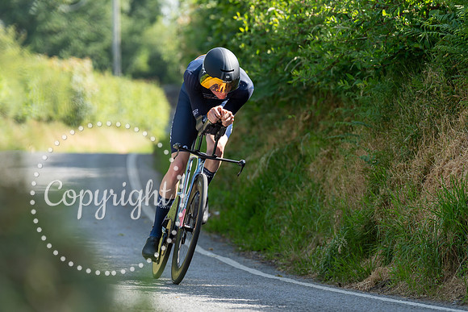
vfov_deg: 4.3
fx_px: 4138
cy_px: 162
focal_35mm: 318
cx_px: 235
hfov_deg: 6.5
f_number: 3.5
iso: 400
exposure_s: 1/1000
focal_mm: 200
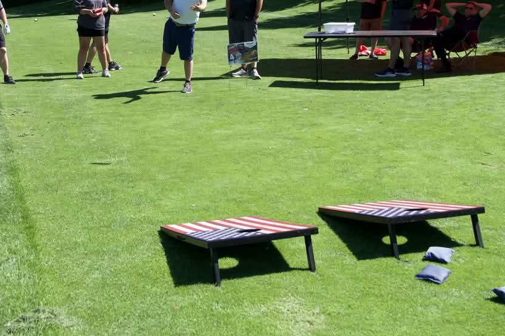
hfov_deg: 35.5
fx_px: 785
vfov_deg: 24.0
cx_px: 204
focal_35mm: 56
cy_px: 98
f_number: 5.6
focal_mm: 26
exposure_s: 1/4000
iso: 1250
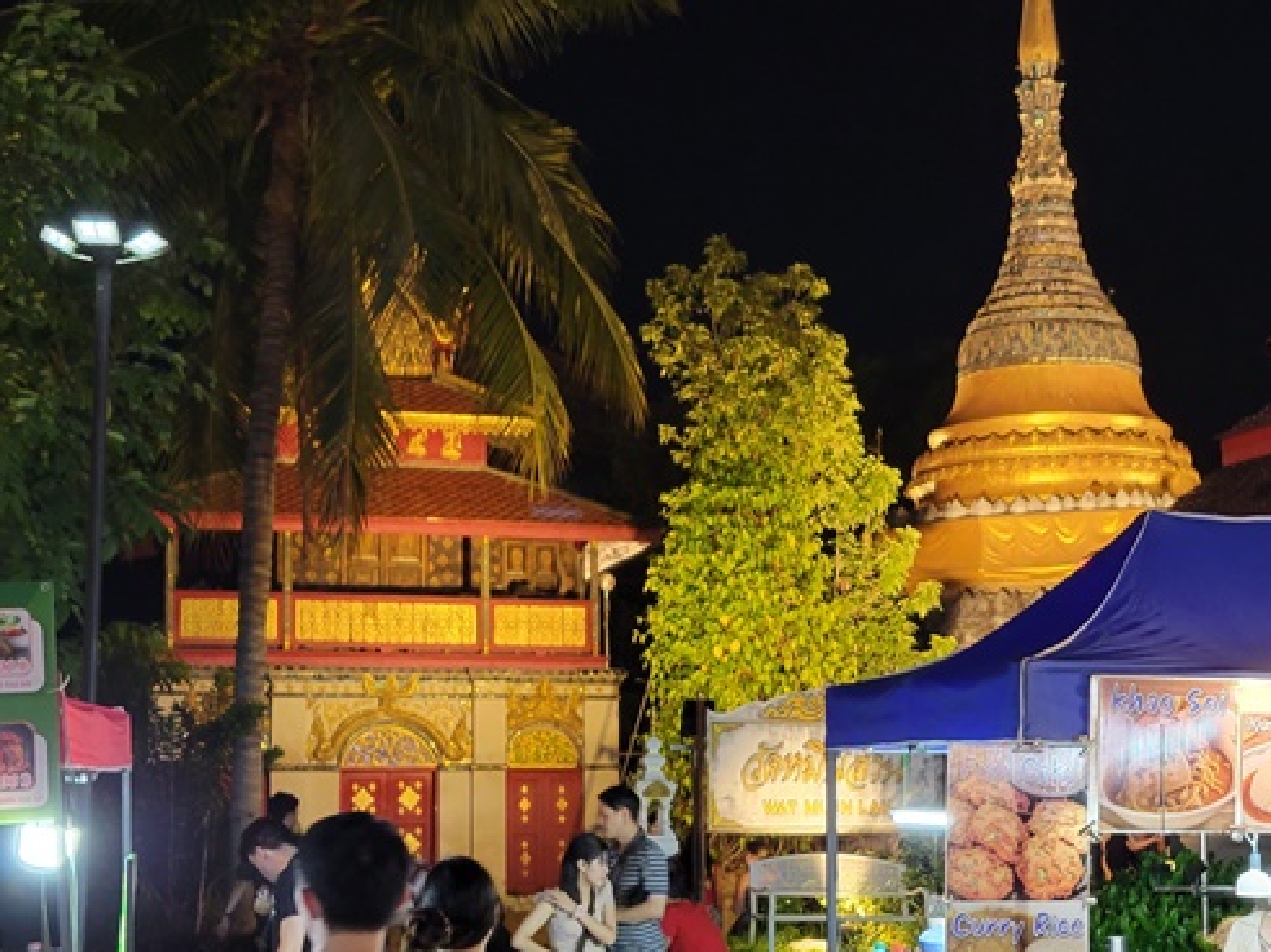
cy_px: 654
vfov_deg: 27.3
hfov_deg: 36.1
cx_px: 758
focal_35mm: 53
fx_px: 1946
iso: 200
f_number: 1.8
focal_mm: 5.4
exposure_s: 1/40
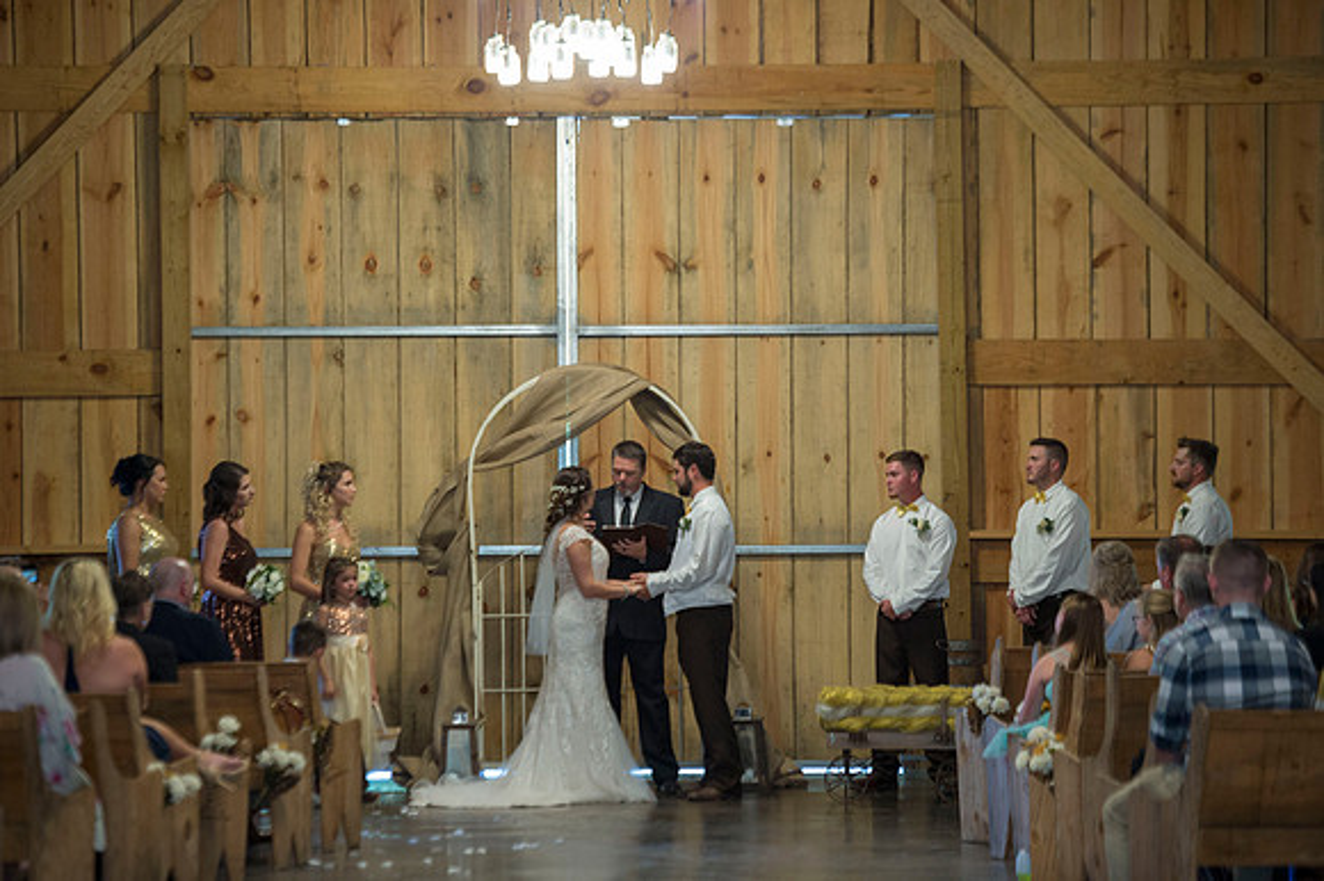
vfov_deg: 9.5
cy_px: 440
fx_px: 5330
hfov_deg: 14.2
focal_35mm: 145
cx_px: 662
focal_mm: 145
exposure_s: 1/160
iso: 1600
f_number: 2.8
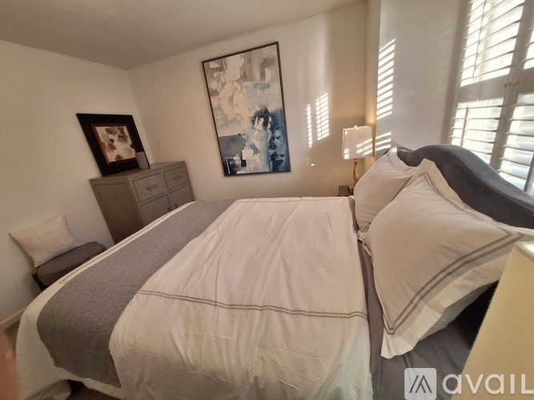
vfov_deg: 89.9
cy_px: 200
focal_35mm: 13
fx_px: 201
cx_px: 267
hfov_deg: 106.2
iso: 64
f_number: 2.2
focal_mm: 1.74
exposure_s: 1/120
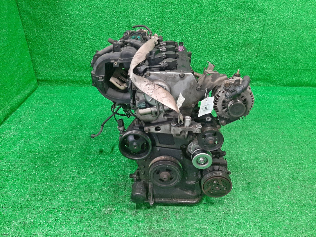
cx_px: 158
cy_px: 118
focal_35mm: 26
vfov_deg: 53.1
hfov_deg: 67.3
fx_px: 237
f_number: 1.7
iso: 172
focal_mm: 3.93
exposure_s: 1/50
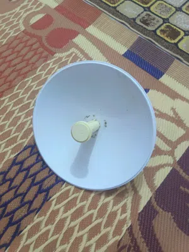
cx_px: 94
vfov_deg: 71.6
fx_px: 175
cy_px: 126
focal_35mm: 24
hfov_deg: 56.8
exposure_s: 1/50
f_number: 1.75
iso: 2985
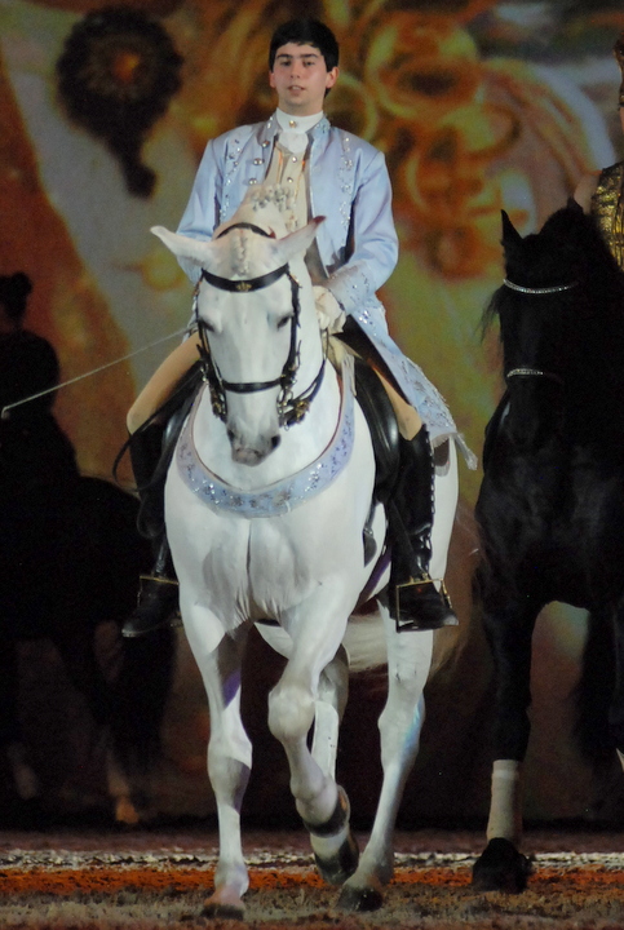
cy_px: 465
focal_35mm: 300
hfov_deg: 4.6
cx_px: 312
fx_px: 7766
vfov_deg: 6.9
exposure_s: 1/500
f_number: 2.8
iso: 1600
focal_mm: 200
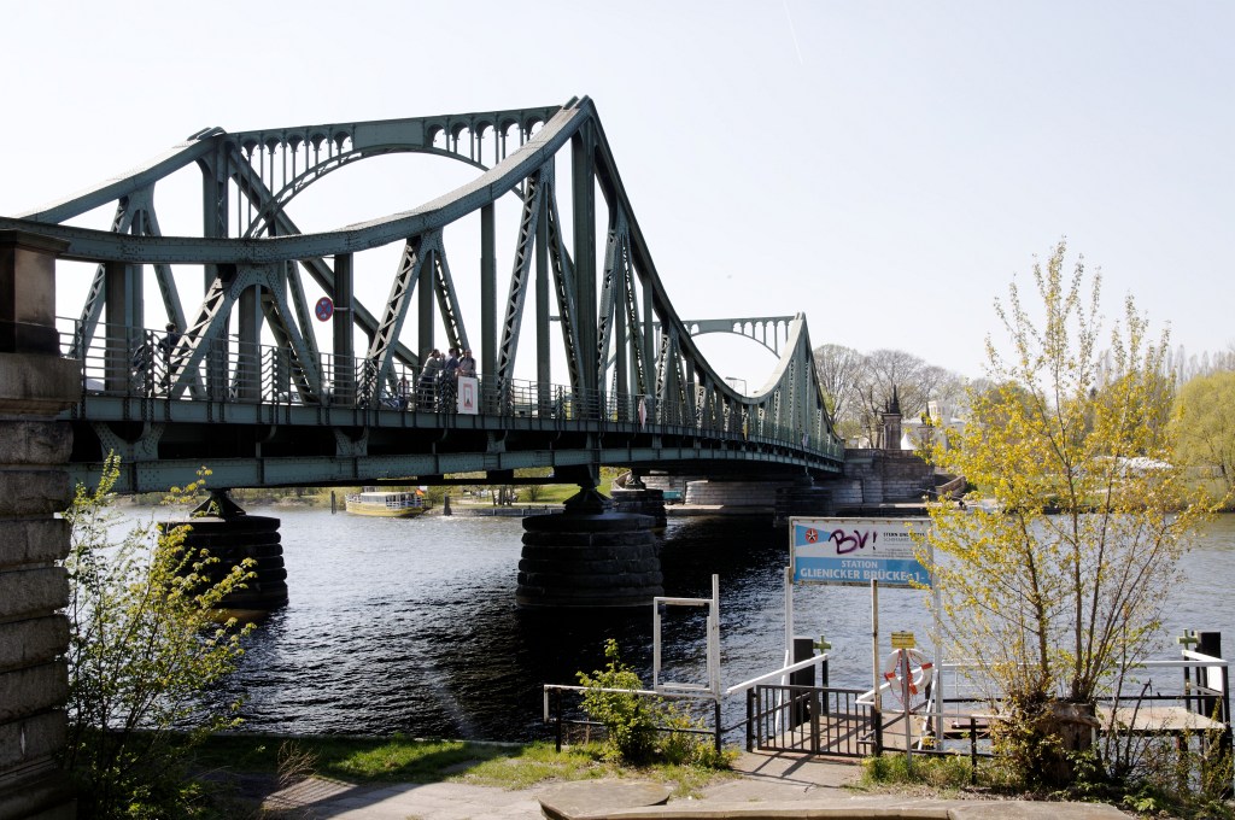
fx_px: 1285
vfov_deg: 35.4
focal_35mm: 38
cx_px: 618
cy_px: 410
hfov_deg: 51.3
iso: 200
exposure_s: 1/100
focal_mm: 25
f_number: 16
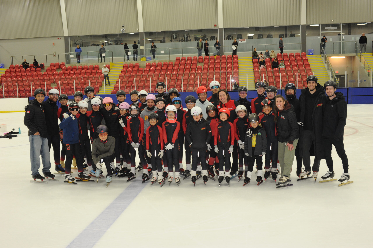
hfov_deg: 48.5
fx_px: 414
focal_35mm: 40
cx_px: 186
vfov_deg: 33.4
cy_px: 124
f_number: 8
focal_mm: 40
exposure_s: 1/60
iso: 1600
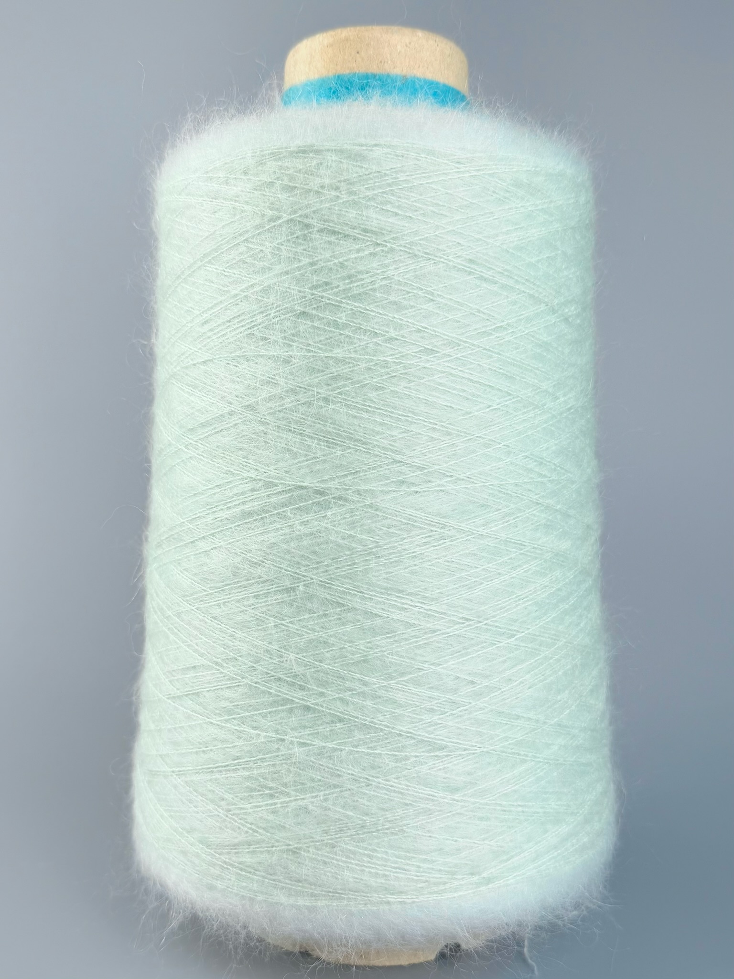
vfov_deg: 71.6
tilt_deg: -5.0
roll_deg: +0.1
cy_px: 490
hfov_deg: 56.8
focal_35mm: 24
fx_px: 679
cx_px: 367
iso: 80
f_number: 1.78
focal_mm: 6.76
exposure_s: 1/920
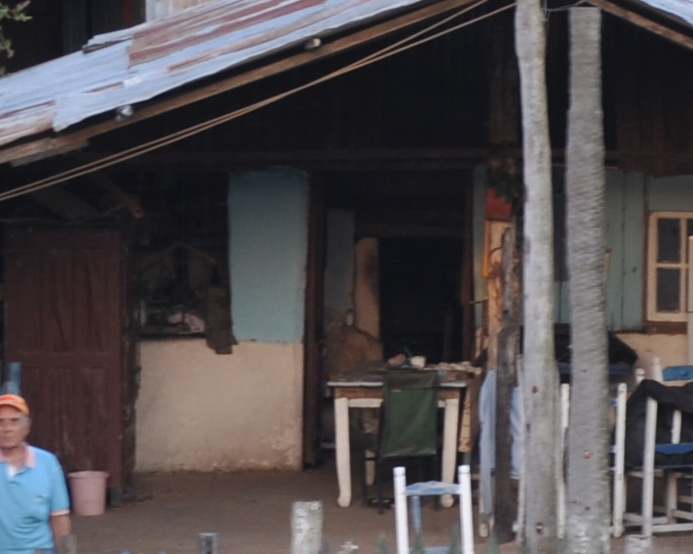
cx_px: 1162
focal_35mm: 393
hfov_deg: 4.9
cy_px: 370
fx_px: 8063
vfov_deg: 3.9
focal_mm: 50
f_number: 2.8
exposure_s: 1/60
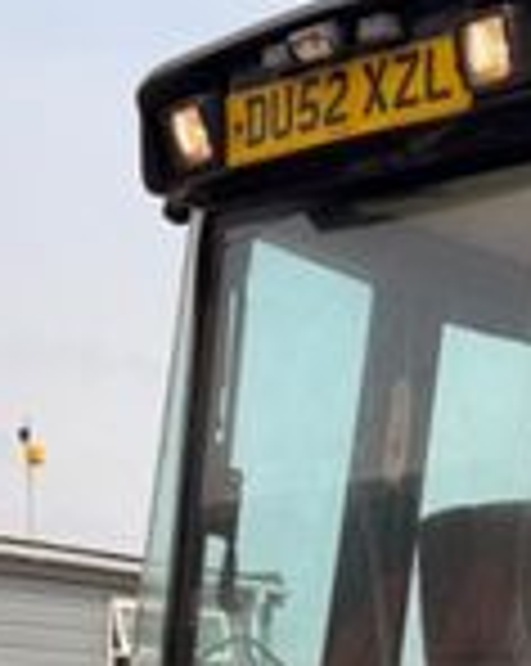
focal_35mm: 95
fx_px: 1870
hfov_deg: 15.7
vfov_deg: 19.0
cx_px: 603
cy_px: 824
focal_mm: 6.76
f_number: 1.78
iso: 80
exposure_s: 1/3759
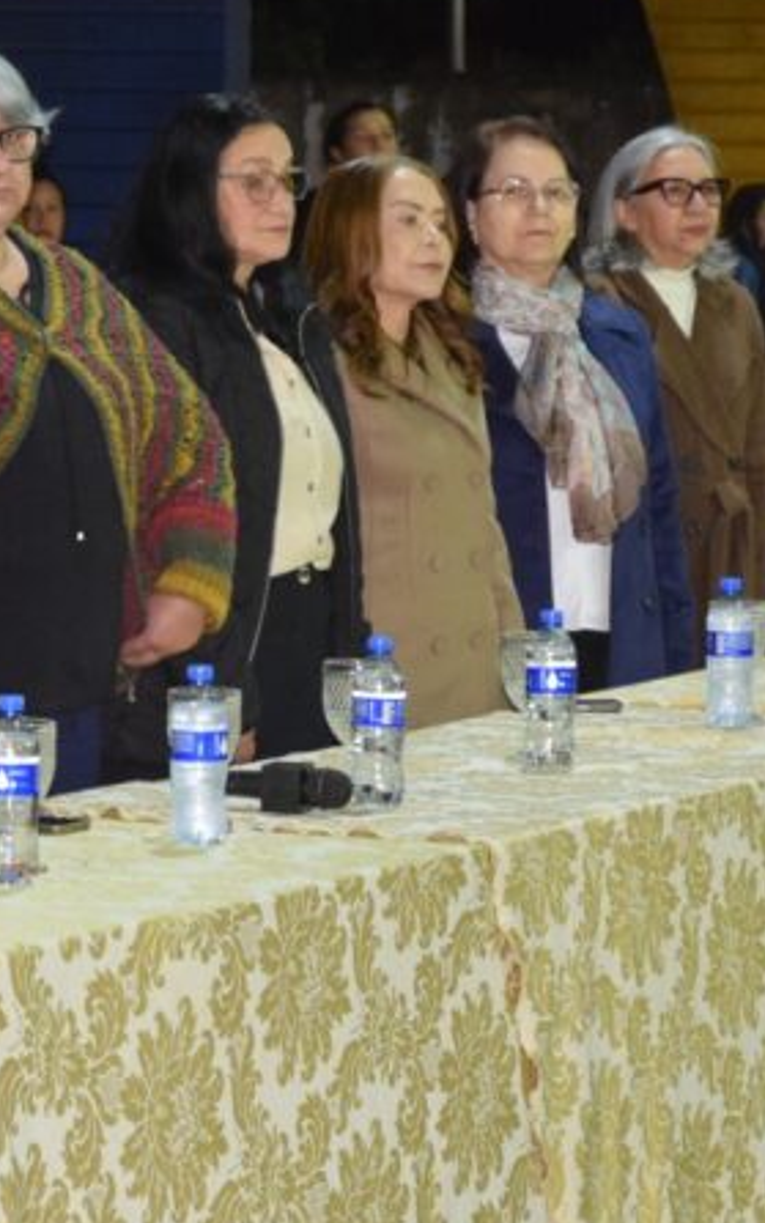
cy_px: 326
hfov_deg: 6.8
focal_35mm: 193
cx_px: 22
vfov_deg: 10.8
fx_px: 6440
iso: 2200
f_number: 4.5
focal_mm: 55
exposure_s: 1/60
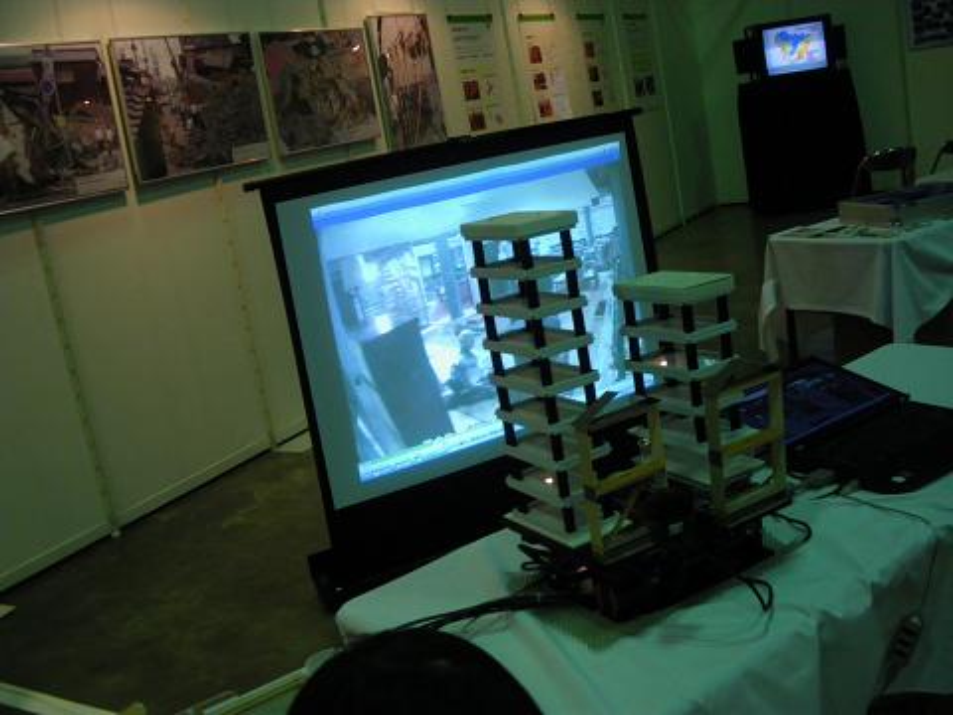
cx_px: 476
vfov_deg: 39.7
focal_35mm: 36
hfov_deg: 51.4
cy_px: 358
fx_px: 991
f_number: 3.5
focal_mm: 6.3
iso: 320
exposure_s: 1/50
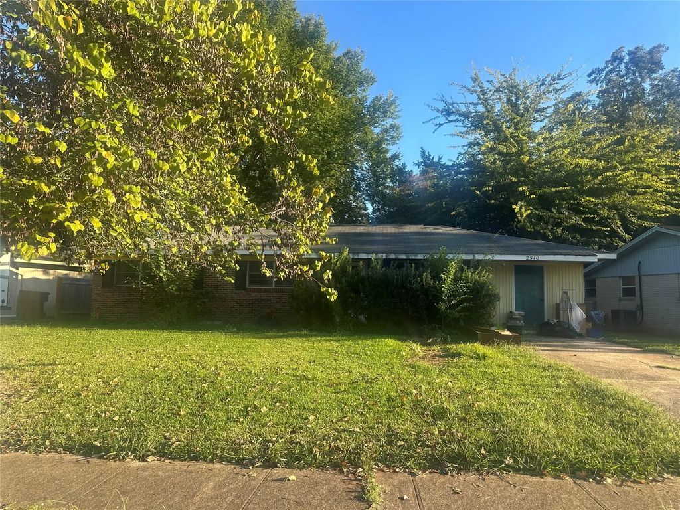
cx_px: 340
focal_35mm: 24
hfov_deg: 71.6
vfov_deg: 56.8
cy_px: 255
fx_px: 471
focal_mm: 6.86
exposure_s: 1/1019
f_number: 1.78
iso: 80
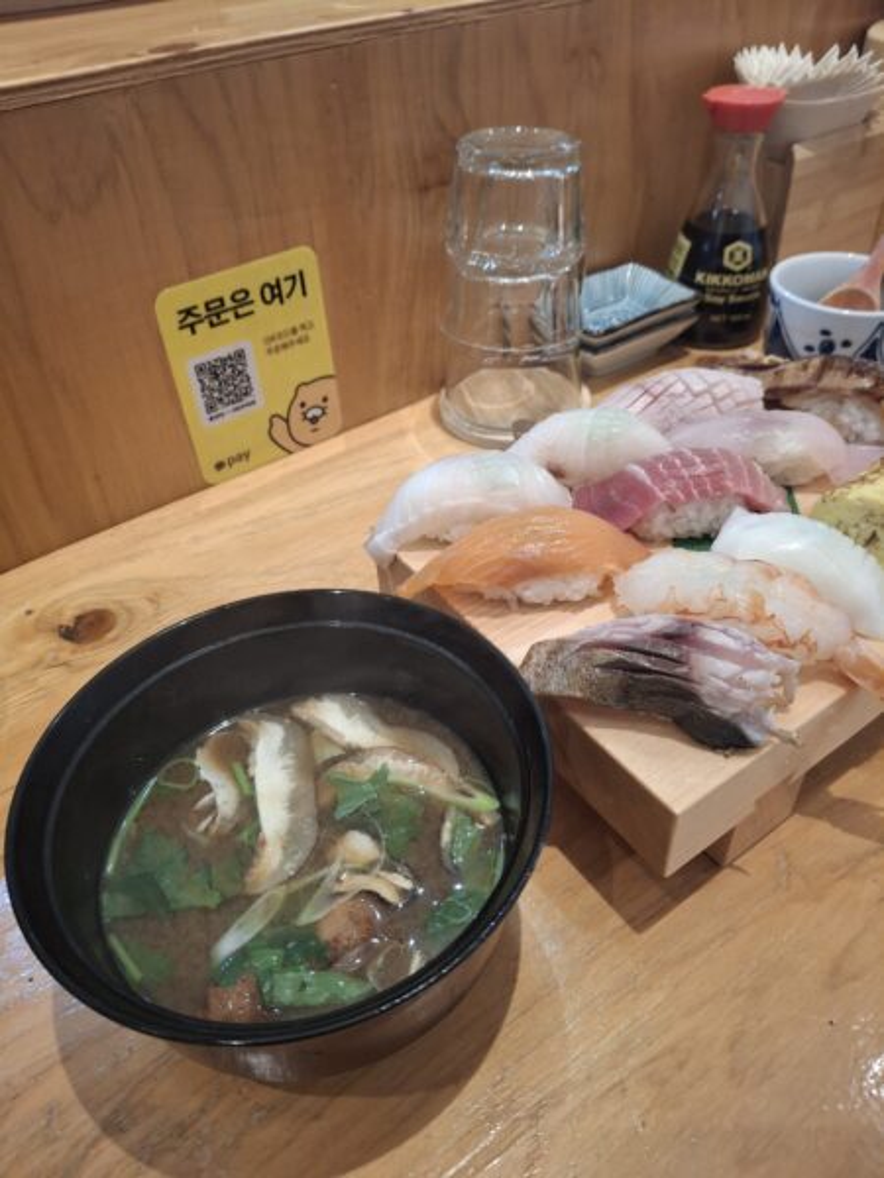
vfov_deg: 69.4
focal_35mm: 25
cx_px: 442
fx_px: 851
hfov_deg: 54.9
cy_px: 589
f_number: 1.8
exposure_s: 1/30
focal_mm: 4.69
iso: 250
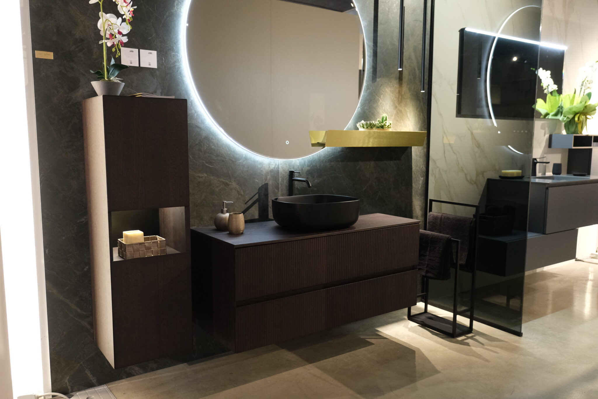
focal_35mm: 29
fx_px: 482
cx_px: 299
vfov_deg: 45.0
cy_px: 200
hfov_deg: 63.7
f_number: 2.8
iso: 2500
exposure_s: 1/125
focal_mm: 19.4
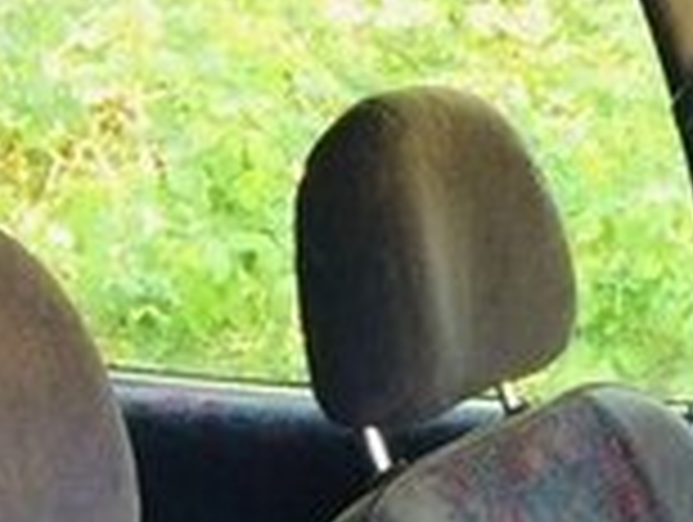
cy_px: 1069
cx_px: 788
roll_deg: +2.5
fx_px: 2486
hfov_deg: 15.4
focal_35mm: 124
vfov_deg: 10.9
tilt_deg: -26.3
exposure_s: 1/33
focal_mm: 4.15
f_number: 2.2
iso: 40
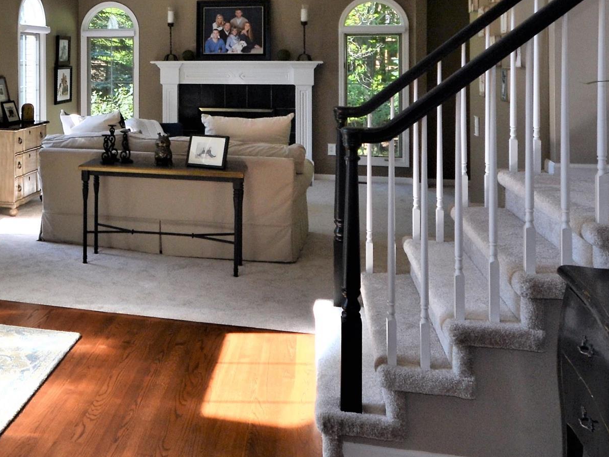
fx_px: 651
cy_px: 45
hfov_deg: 47.3
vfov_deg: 36.3
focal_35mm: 37
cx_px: 119
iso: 280
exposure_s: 1/125
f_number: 5.6
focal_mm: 10
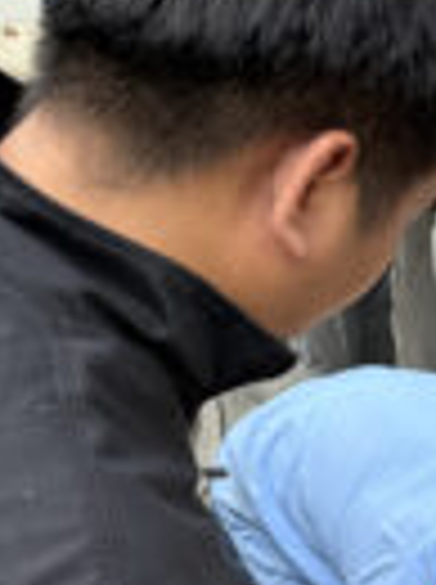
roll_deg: -0.6
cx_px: 481
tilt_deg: -35.4
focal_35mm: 74
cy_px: 688
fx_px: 1247
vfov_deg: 24.1
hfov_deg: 19.0
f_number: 1.78
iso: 80
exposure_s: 1/722
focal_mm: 6.76
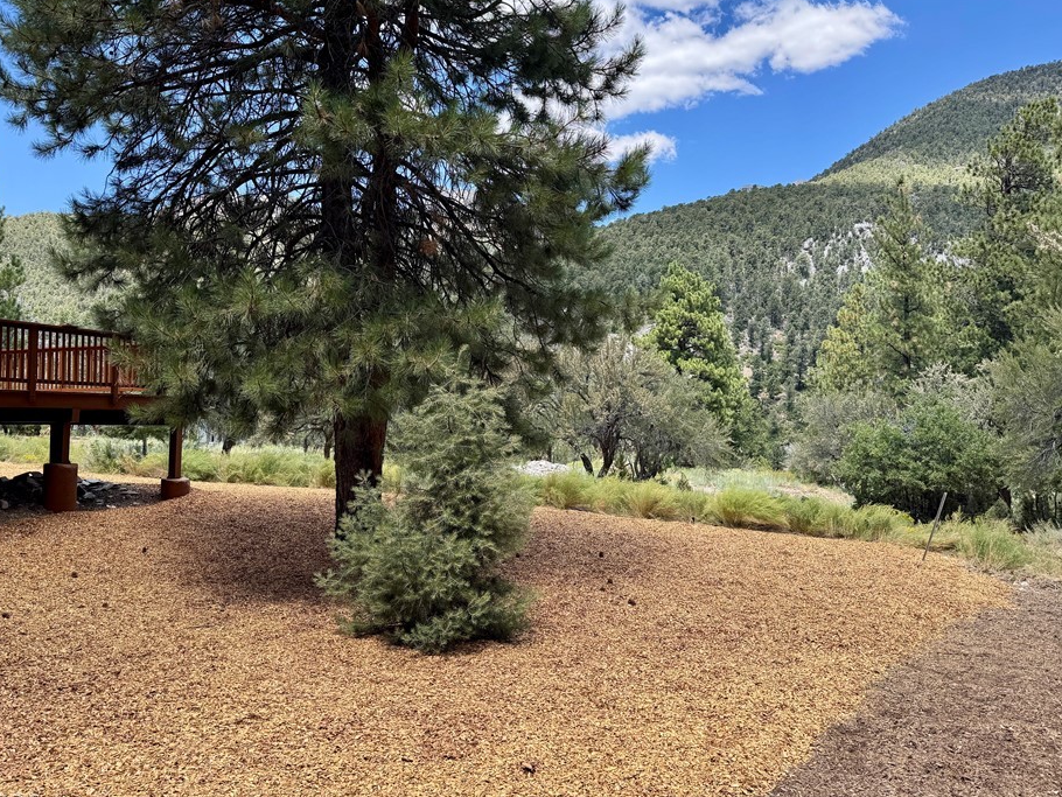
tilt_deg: +3.1
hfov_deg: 65.3
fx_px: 829
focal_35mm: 27
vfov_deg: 51.3
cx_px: 511
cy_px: 375
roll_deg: -0.1
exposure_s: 1/995
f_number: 1.78
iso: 80
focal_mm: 6.76
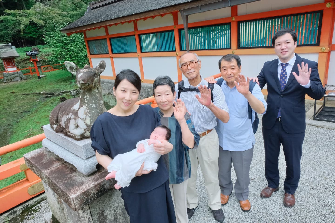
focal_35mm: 24
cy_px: 112
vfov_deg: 53.1
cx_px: 168
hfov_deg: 73.7
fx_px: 223
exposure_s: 1/250
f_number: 14
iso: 1600
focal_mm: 16
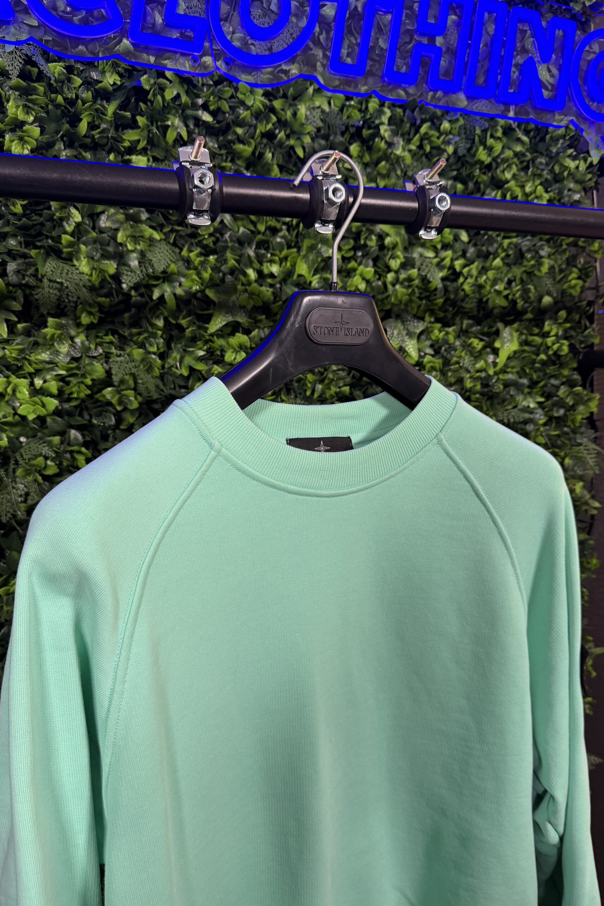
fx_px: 629
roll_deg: +0.4
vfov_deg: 71.5
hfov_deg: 51.3
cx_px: 314
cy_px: 453
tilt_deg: -7.8
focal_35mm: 25
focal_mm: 6.76
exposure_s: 1/51
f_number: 1.78
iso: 250
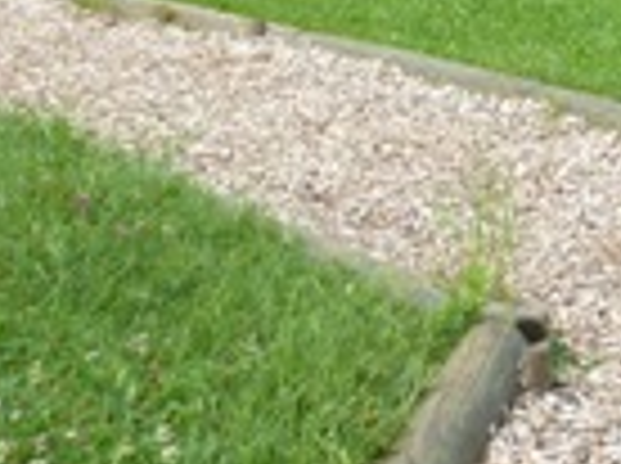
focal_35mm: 109
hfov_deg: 16.8
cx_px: 864
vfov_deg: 12.6
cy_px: -306
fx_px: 1952
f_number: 4
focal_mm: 4.1
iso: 80
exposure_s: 1/320
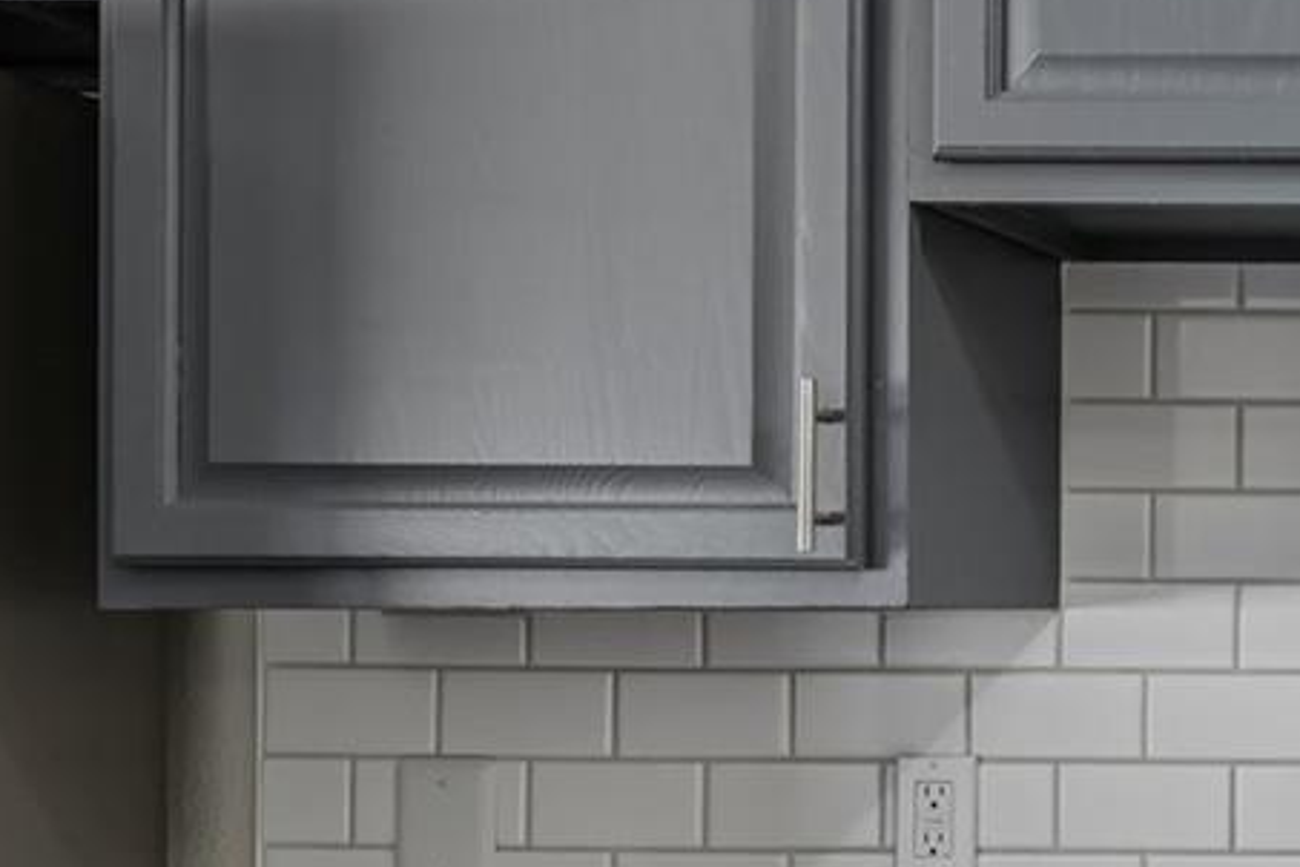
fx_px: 2230
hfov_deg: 25.0
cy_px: 568
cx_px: 1943
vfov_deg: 21.9
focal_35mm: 62
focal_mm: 17.5
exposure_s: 1/10
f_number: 10
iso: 400
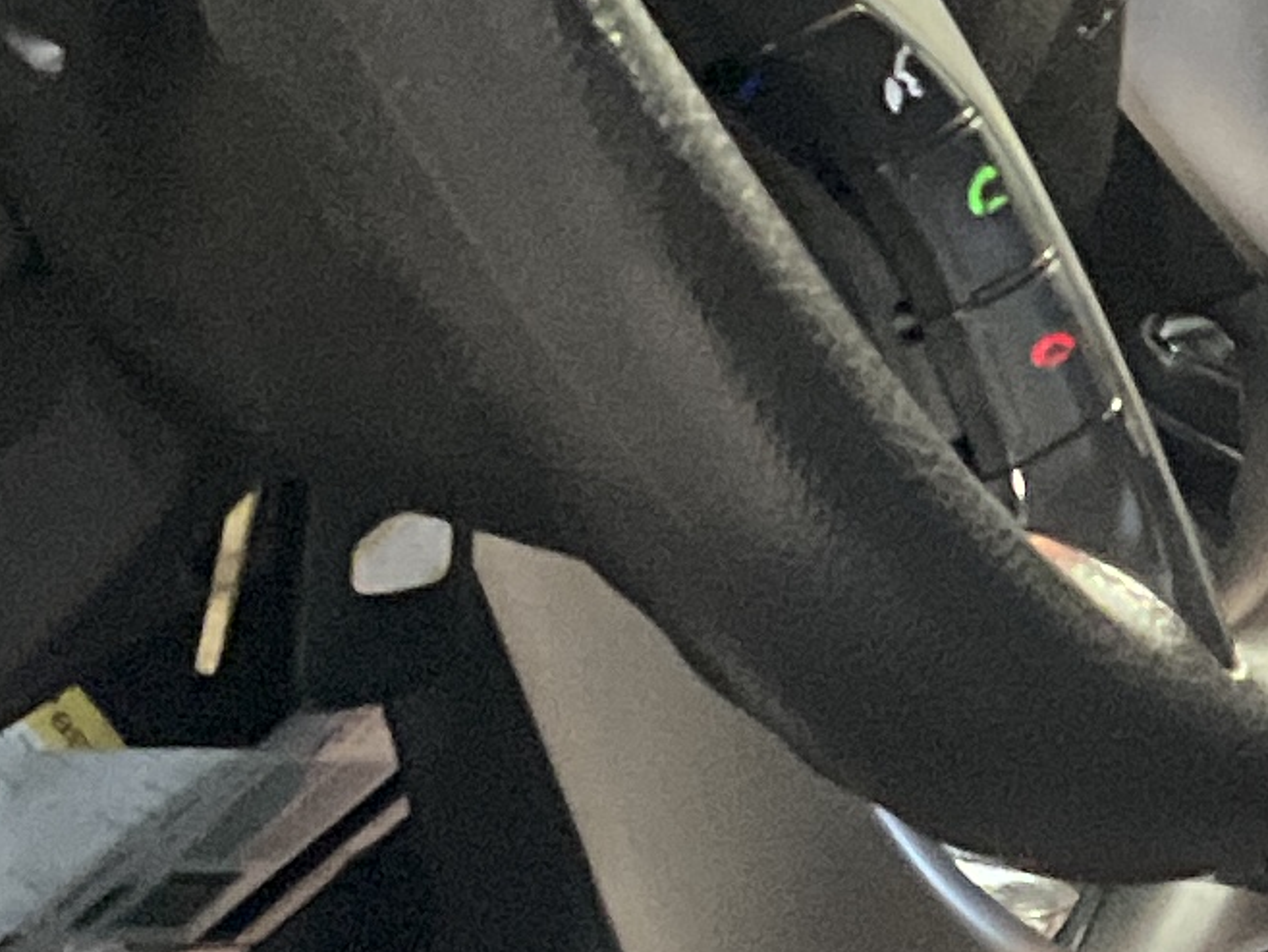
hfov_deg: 10.4
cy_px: 251
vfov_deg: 8.3
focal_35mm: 178
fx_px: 6521
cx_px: 2337
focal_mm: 3
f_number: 1.8
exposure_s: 1/30
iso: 320
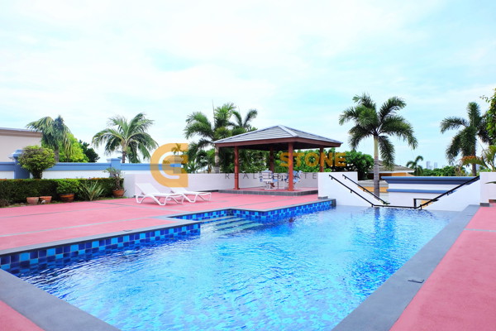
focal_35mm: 24
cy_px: 166
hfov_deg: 73.7
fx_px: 331
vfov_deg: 53.1
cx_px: 248
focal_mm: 16
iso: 400
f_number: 11
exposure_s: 1/350
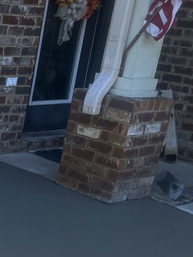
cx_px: -126
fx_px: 632
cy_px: 224
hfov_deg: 15.5
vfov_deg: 22.5
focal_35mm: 85
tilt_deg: -20.3
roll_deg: -6.0
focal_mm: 5.96
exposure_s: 1/1047
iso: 50
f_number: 1.6
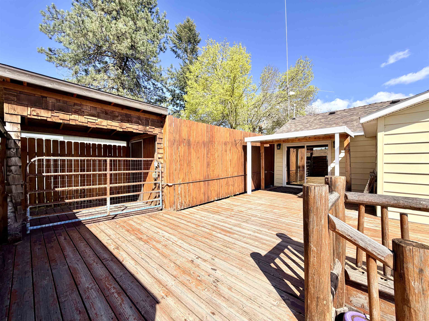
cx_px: 214
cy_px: 160
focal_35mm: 14
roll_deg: +0.2
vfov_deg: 85.7
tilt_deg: -0.3
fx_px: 174
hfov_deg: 102.1
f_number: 2.2
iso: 25
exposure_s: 1/770
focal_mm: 2.22
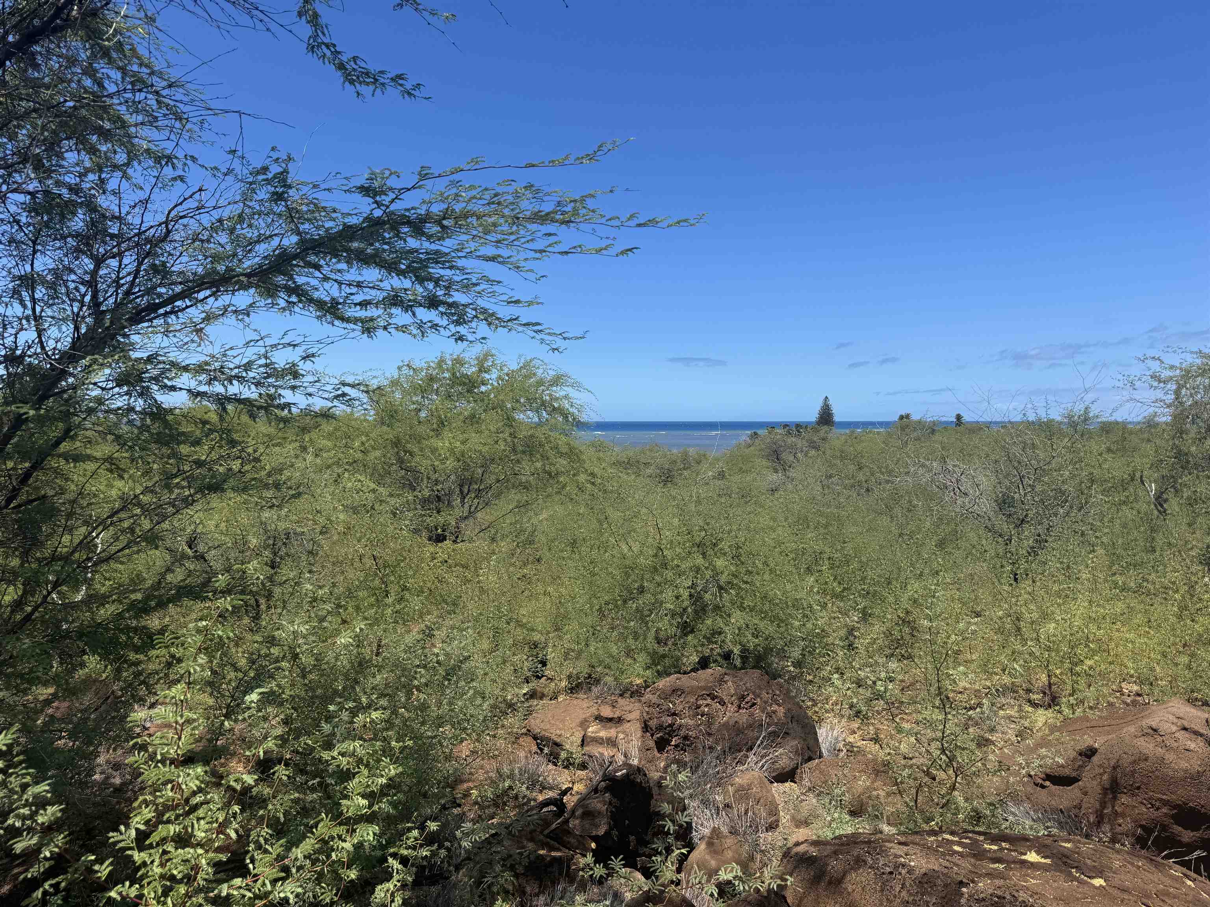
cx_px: 605
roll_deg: -0.3
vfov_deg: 56.8
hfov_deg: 71.6
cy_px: 454
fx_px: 839
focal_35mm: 24
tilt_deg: -3.5
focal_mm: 6.76
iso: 80
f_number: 1.78
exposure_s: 1/4608
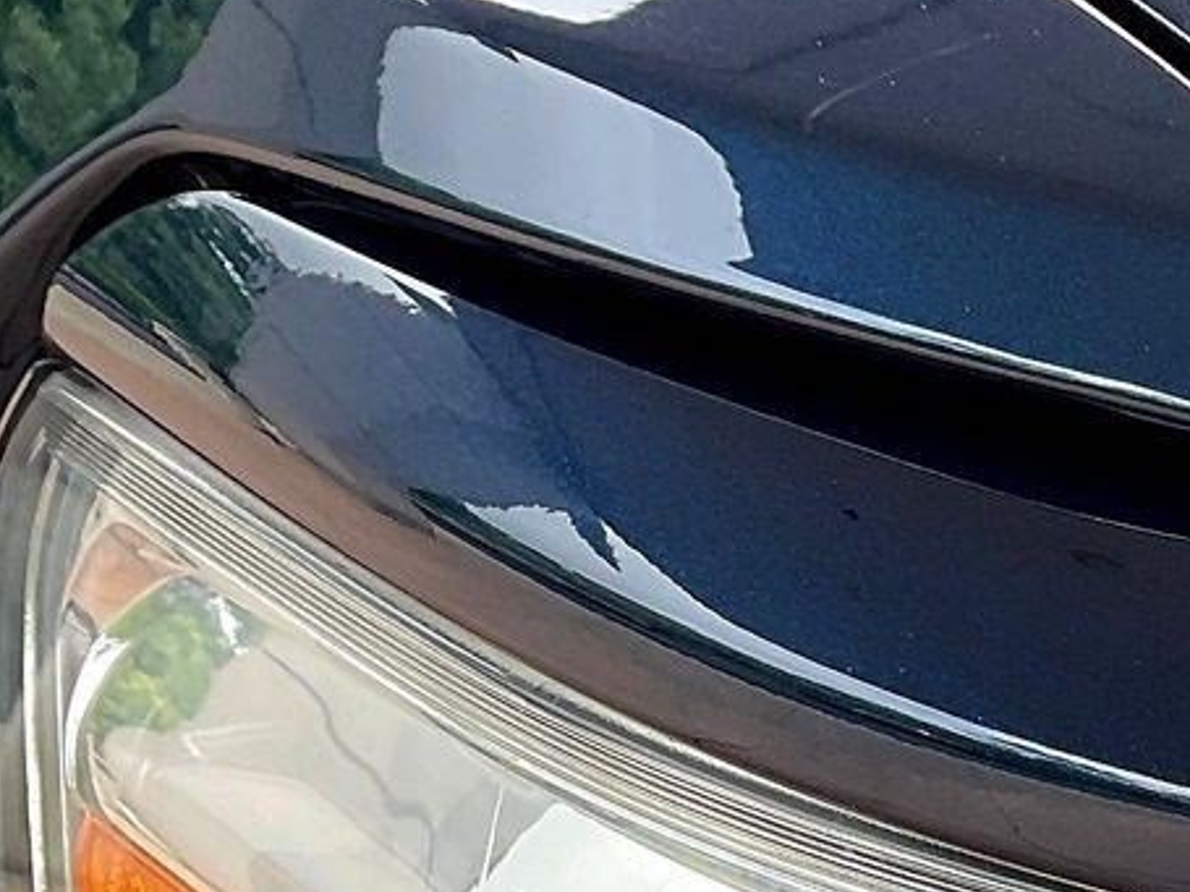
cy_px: 1533
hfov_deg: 17.4
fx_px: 3506
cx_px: 1778
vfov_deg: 13.3
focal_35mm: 102
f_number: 1.8
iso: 16
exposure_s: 1/229
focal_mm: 3
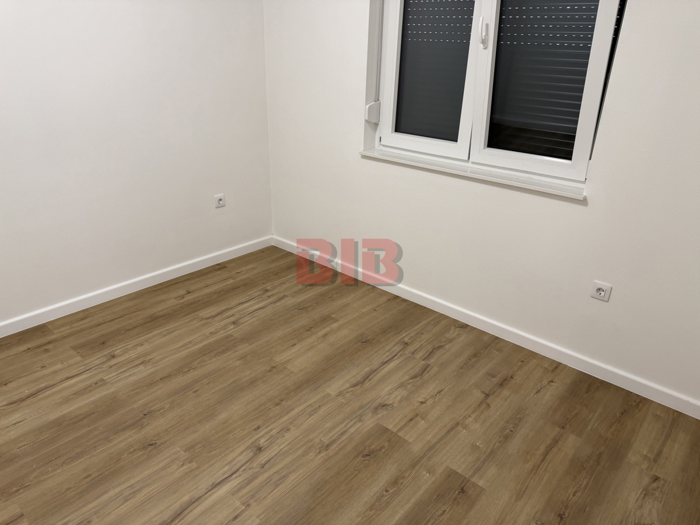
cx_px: 350
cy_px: 262
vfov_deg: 56.8
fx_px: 485
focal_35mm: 24
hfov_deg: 71.6
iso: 125
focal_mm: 6.76
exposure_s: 1/50
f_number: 1.78
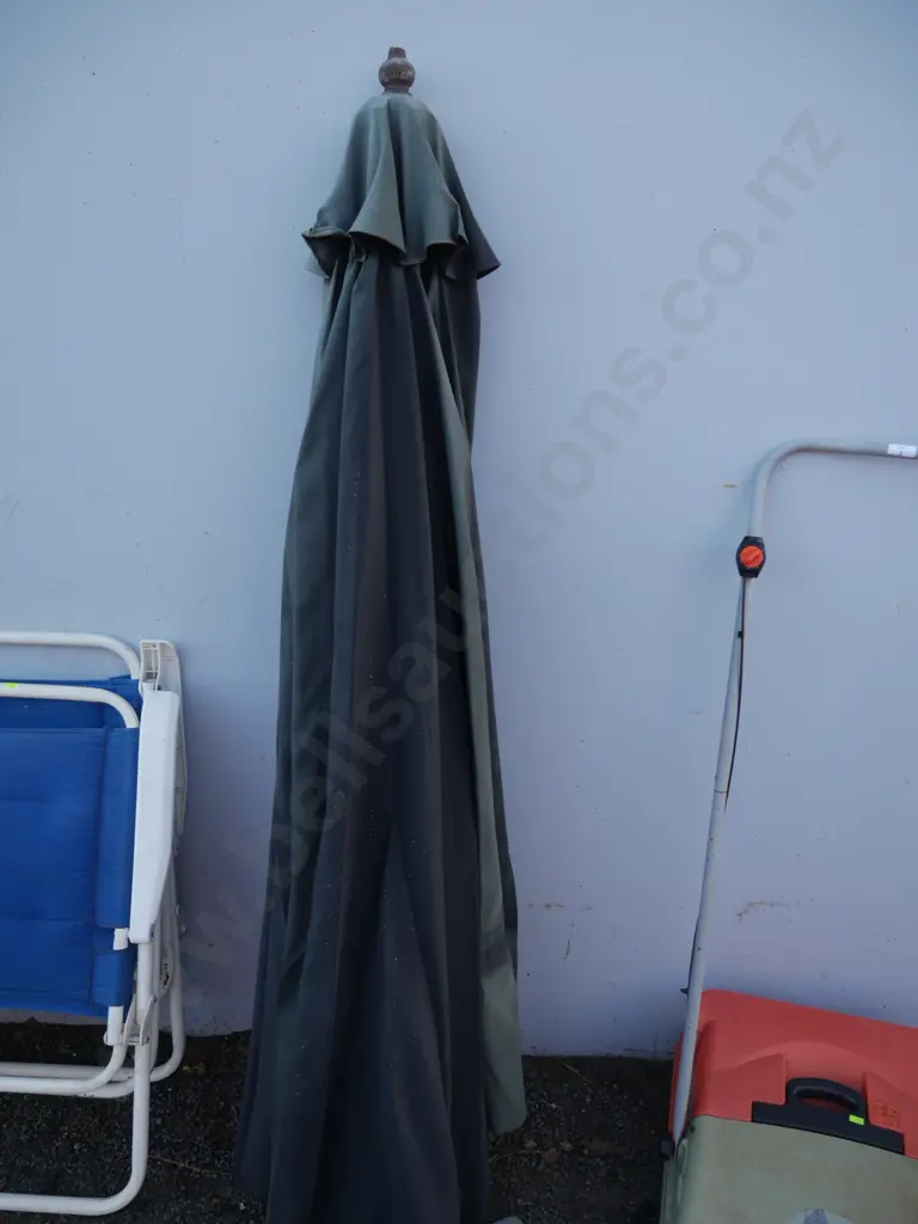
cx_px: 459
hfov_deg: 46.8
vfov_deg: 60.0
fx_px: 1061
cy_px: 612
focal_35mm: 30
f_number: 3.6
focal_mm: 15
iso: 200
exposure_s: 1/125
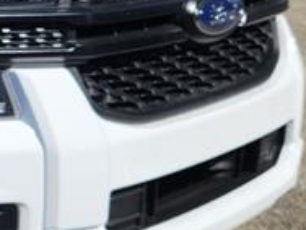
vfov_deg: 11.7
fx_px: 1105
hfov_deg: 13.3
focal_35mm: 125
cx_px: -332
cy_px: 2
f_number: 1.8
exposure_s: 1/2145
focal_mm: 5.4
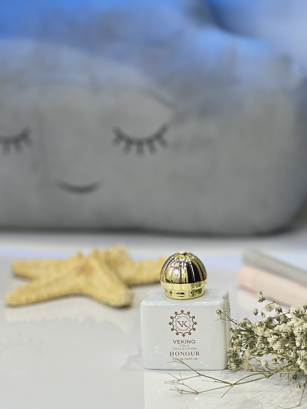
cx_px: 162
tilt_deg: -9.7
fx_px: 1312
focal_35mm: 111
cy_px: 207
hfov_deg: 13.3
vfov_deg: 17.7
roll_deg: +0.3
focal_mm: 9
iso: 125
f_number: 2.8
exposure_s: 1/50
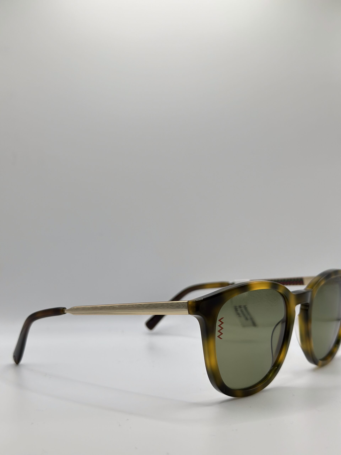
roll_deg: +0.6
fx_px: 630
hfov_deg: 30.3
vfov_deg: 39.7
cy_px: 228
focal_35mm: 48
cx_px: 170
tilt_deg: -6.0
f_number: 1.78
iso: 80
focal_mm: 6.86
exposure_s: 1/608
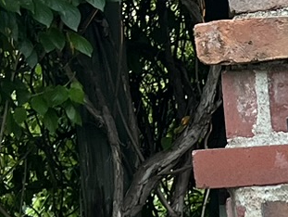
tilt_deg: -15.2
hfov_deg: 11.0
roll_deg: +0.5
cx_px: 472
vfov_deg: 7.7
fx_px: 1424
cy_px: 619
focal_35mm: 171
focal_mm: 5.1
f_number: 1.6
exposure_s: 1/122
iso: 100
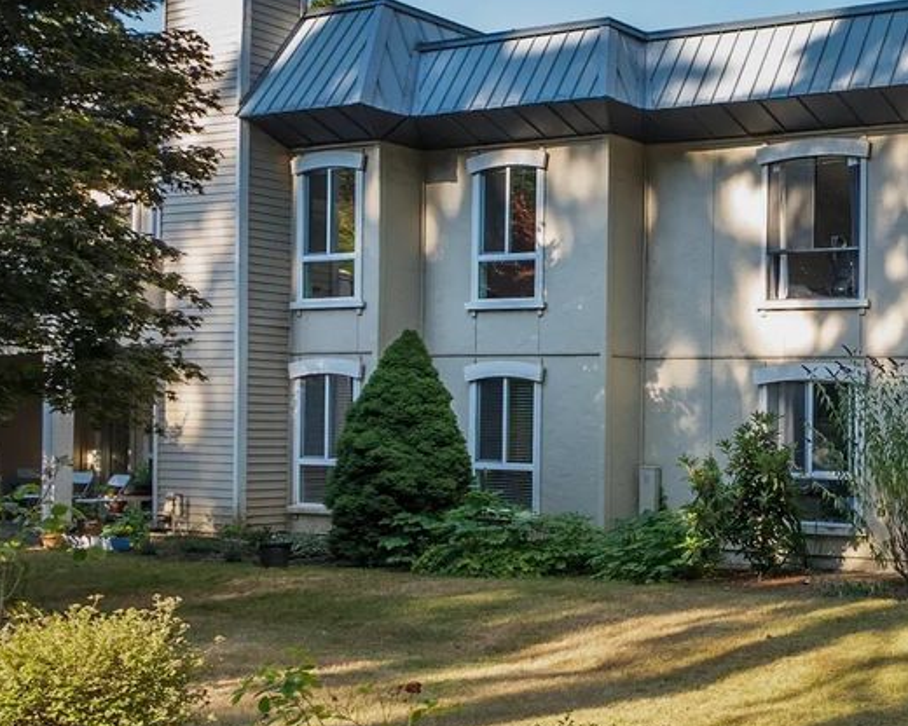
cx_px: 744
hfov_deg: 46.2
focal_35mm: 37
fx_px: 994
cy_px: 340
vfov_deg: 40.1
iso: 80
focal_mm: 20
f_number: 7.1
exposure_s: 1/30
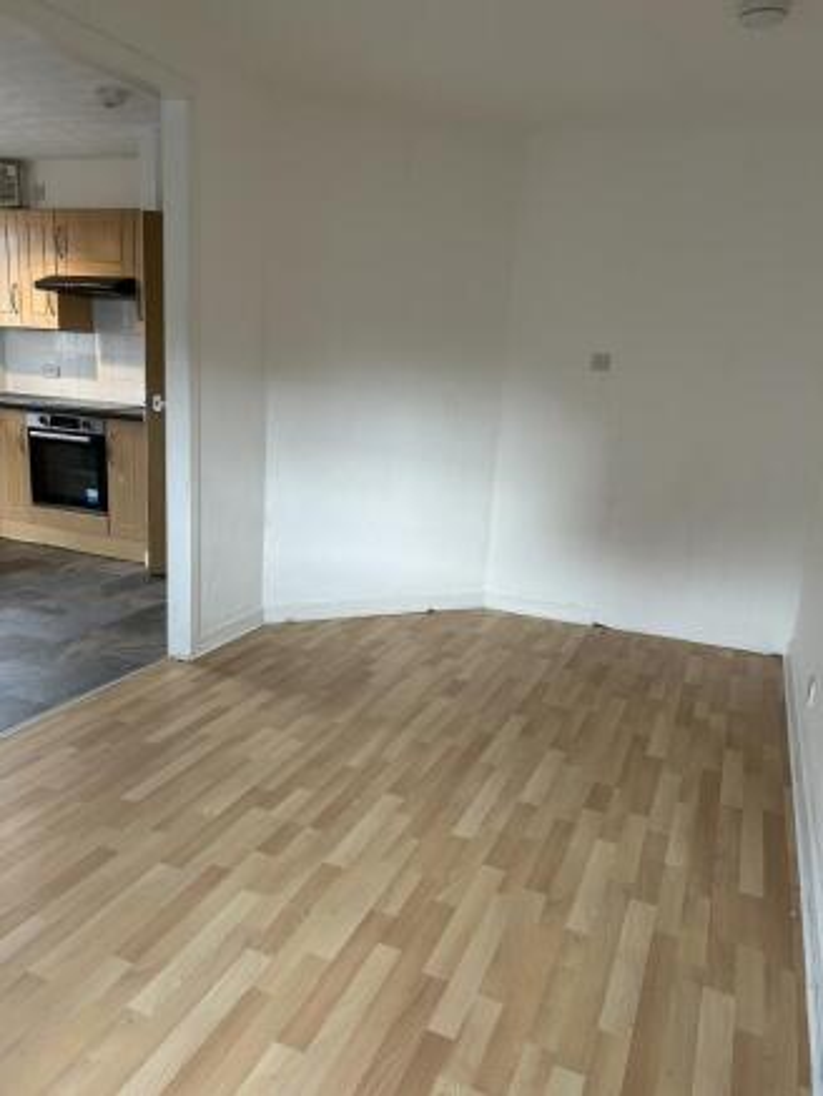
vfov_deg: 67.3
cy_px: 548
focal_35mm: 26
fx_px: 824
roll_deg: -3.9
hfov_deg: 53.1
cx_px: 412
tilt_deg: -12.6
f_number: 1.5
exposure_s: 1/97
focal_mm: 5.7
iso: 125
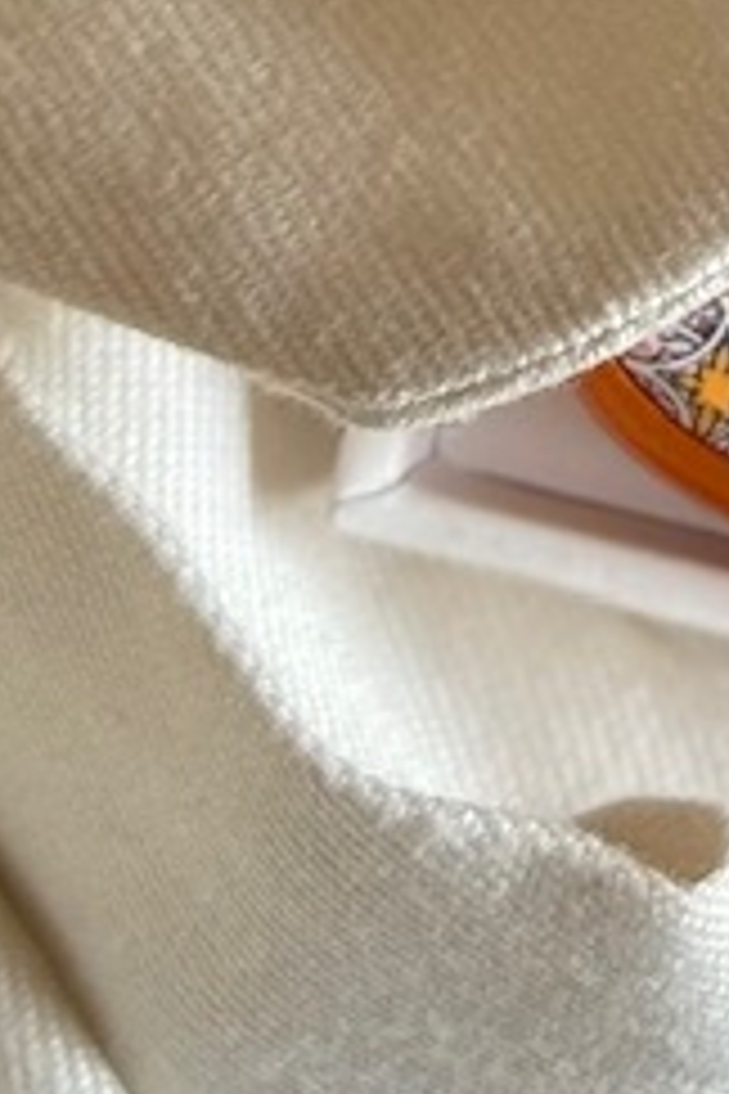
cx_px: 1688
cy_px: -1261
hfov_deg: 5.1
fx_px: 7988
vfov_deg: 7.5
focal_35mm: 263
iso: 100
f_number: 1.78
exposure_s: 1/90
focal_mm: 6.76
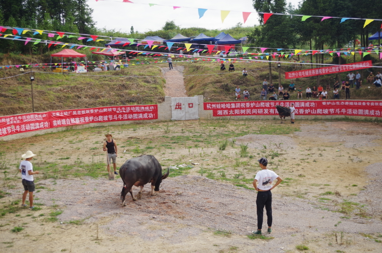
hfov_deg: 42.8
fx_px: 487
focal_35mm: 46
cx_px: 191
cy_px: 126
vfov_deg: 29.1
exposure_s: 1/1000
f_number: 5.6
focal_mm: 30.63
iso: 400
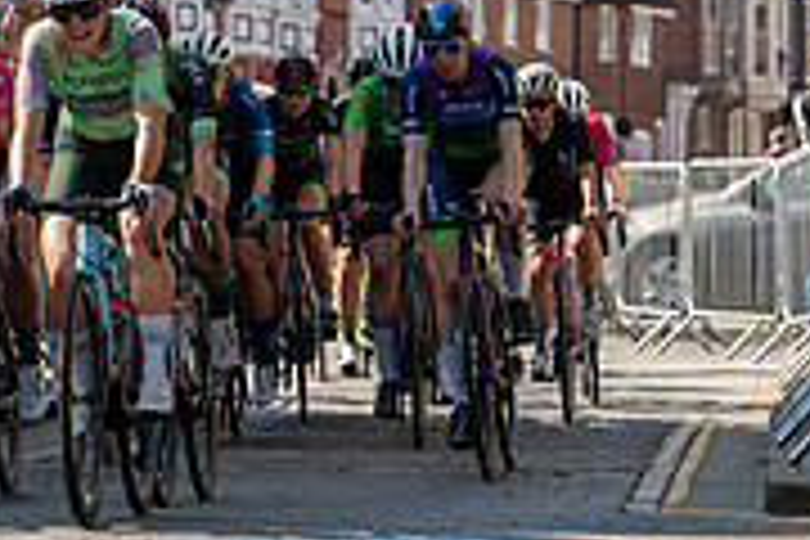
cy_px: -61
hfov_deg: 6.4
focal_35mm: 322
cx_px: -50
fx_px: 7244
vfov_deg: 4.3
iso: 200
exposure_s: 1/1000
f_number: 4.5
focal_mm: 100
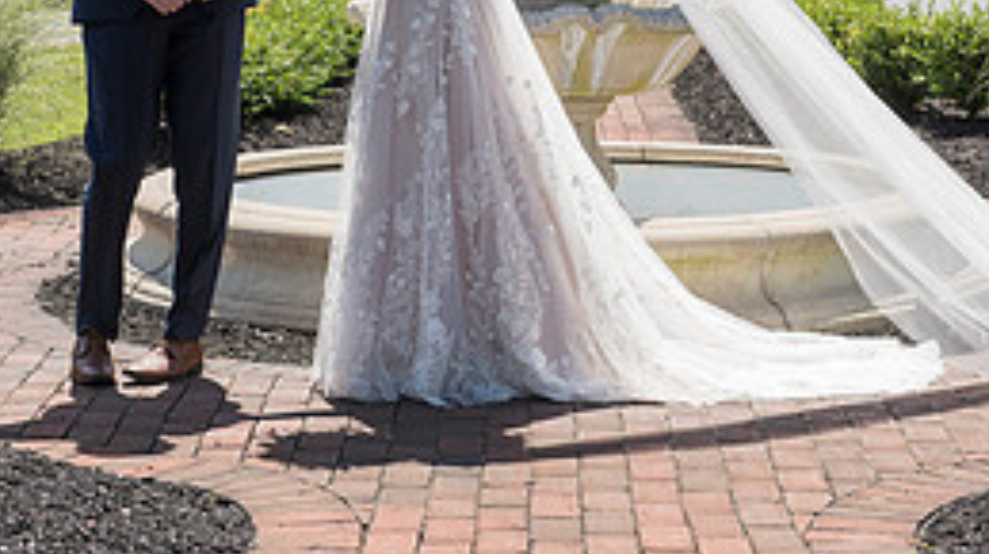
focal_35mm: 113
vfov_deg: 10.5
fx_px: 2960
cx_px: 439
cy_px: -164
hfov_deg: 19.0
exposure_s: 1/1000
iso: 400
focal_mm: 62
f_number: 6.3
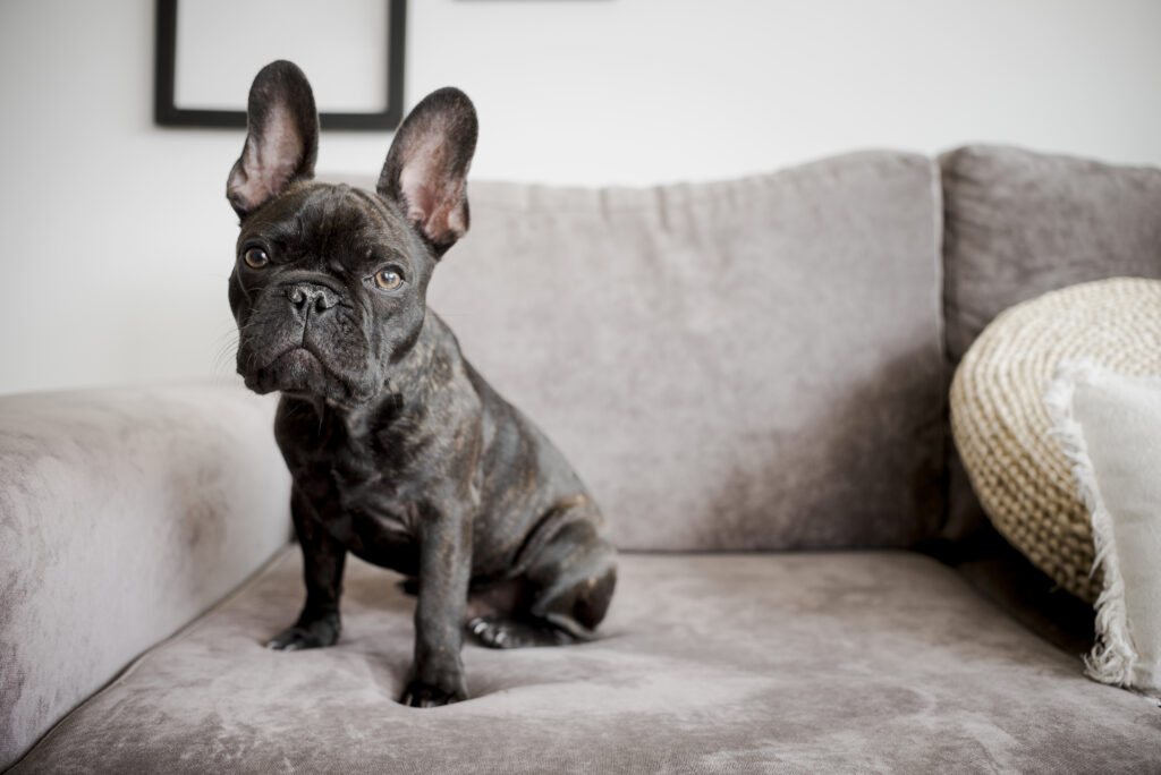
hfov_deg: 54.4
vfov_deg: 37.9
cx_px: 580
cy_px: 388
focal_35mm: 35
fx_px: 1129
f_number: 3.5
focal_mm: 35
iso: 200
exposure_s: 1/160
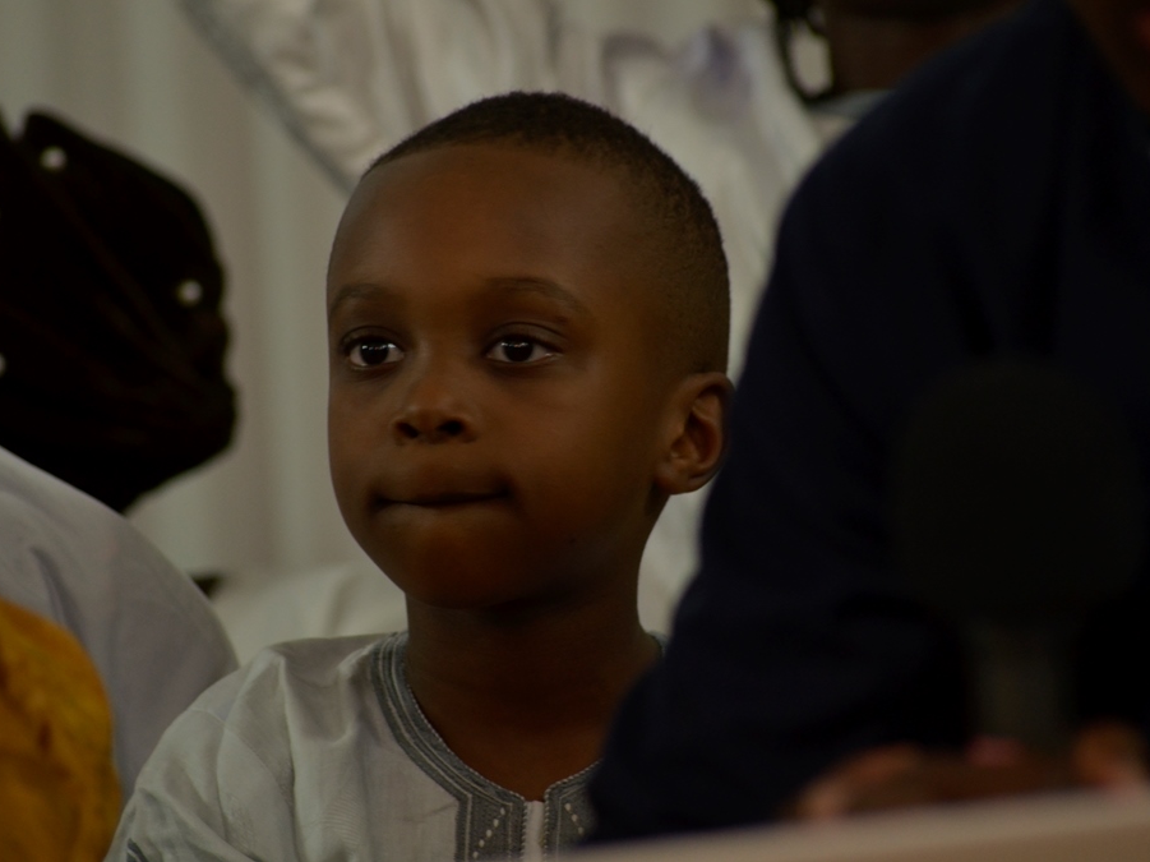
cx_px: 555
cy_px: 430
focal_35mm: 360
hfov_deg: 5.5
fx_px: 11955
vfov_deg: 4.1
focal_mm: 220
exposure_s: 1/50
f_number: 5
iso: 640
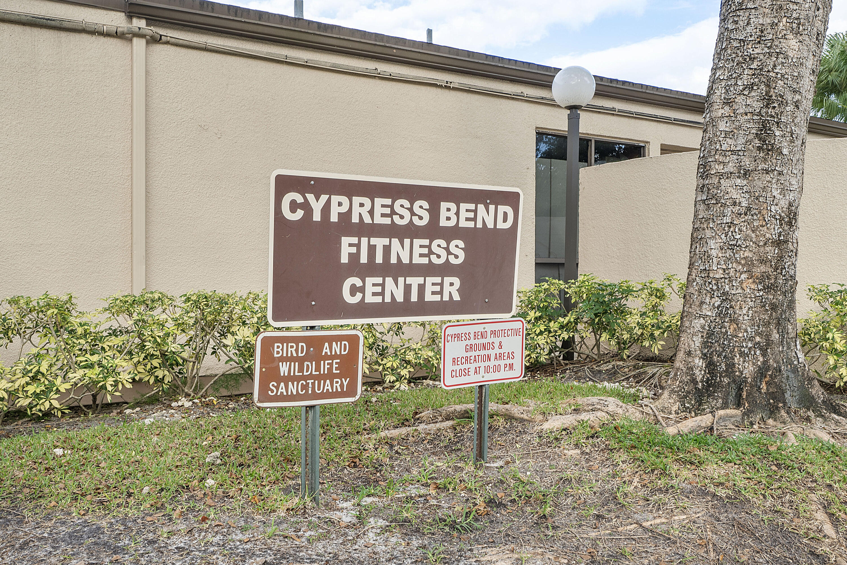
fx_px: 706
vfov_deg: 43.6
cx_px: 424
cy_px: 282
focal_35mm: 30
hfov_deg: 61.9
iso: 200
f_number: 8
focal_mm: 20
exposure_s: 1/125
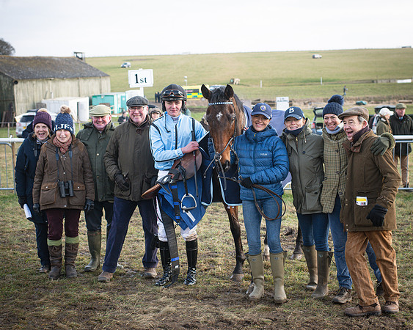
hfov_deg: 31.7
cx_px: 239
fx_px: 727
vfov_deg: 25.6
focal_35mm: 59
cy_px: 161
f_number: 4
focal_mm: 50
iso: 250
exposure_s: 1/640
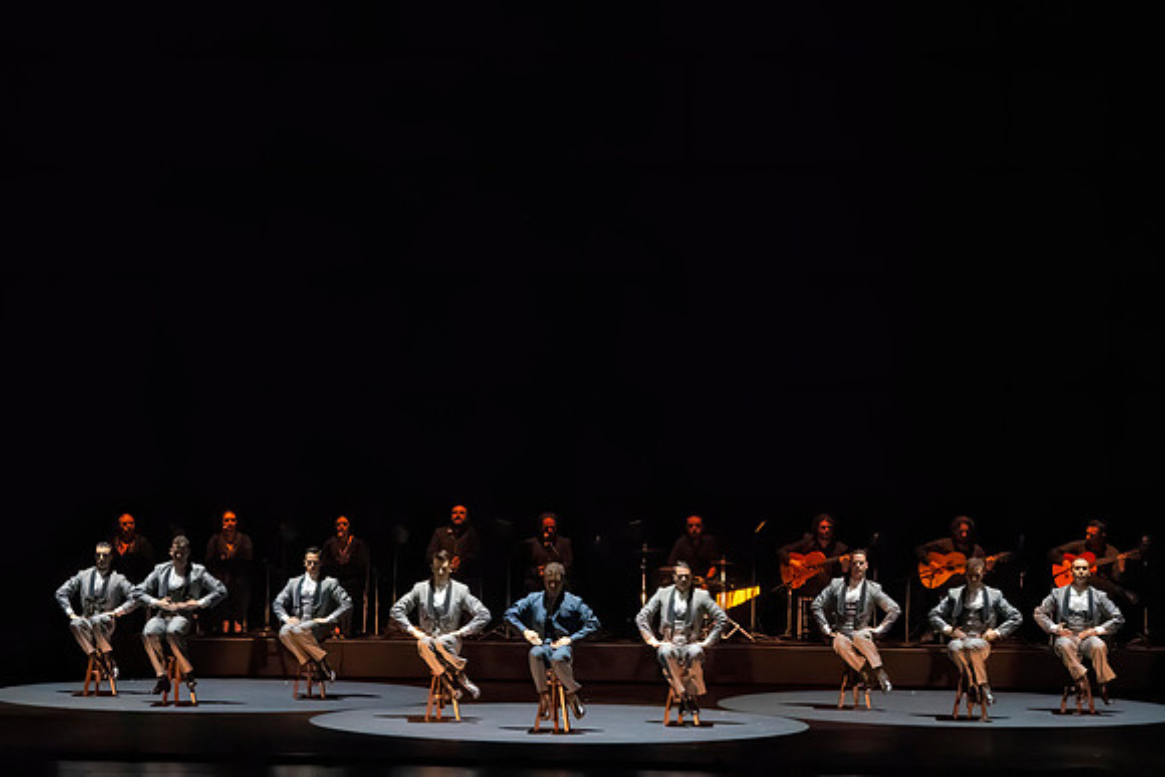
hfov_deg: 16.3
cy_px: 441
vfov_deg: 10.9
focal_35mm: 126
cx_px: 439
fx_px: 4073
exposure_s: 1/400
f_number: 11
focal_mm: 100
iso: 25600
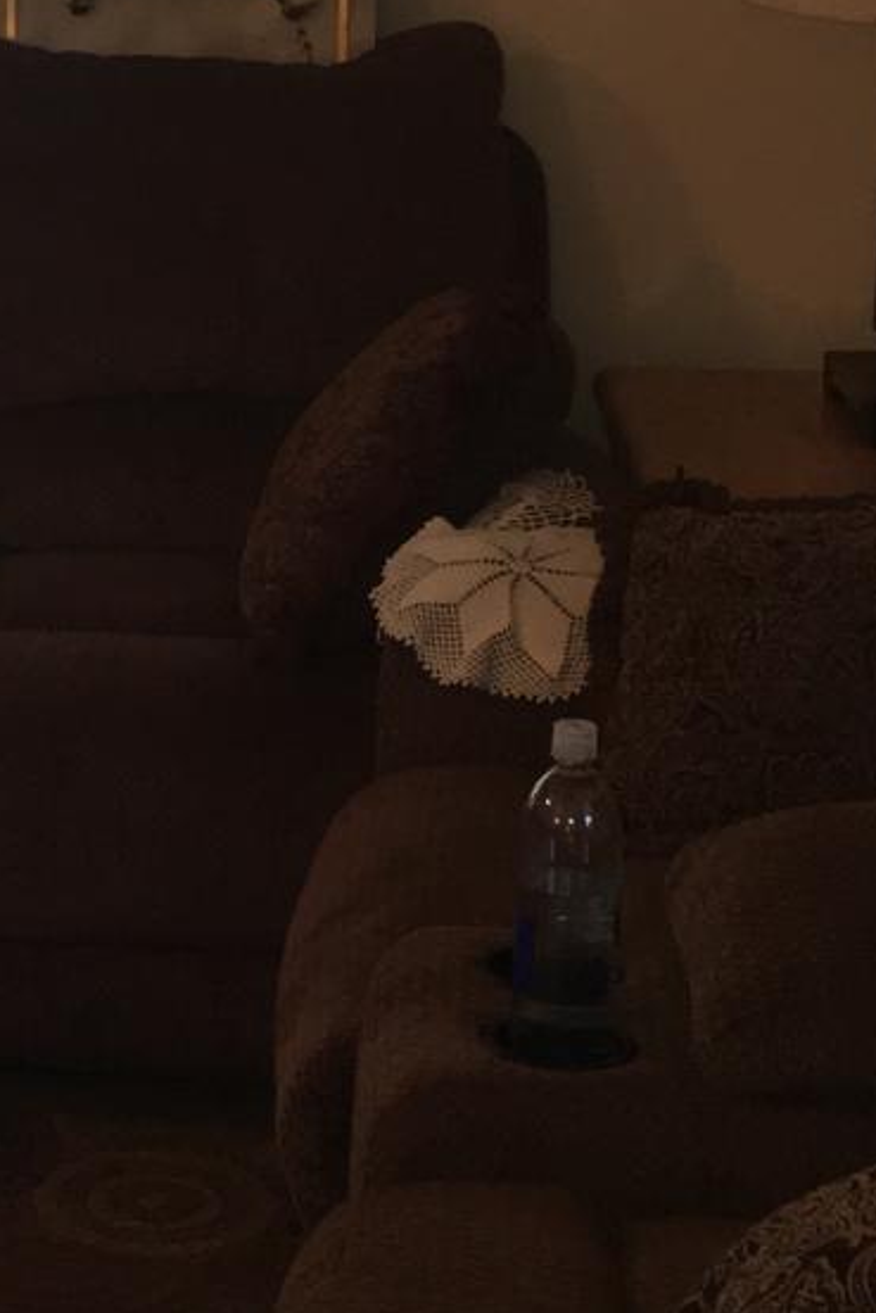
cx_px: -214
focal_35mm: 109
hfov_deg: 12.3
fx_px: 3976
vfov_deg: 18.7
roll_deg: +0.5
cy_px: 487
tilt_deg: -14.0
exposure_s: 1/30
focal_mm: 4.15
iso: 64
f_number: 2.2
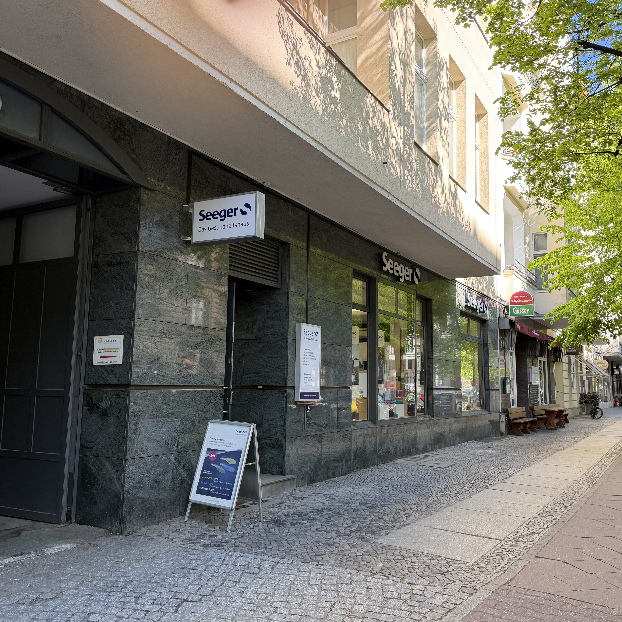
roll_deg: -0.2
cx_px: 328
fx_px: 590
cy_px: 306
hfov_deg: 55.6
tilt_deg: +7.3
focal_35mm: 29
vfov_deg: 55.6
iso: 80
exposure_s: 1/294
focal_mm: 6.76
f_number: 1.78
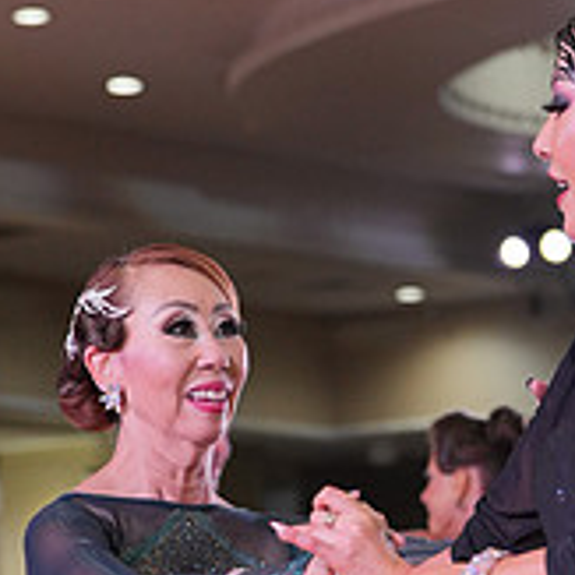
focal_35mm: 230
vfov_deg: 7.5
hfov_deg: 7.6
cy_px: 882
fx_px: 4322
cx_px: 439
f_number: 4
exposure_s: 1/500
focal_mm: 76
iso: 1600
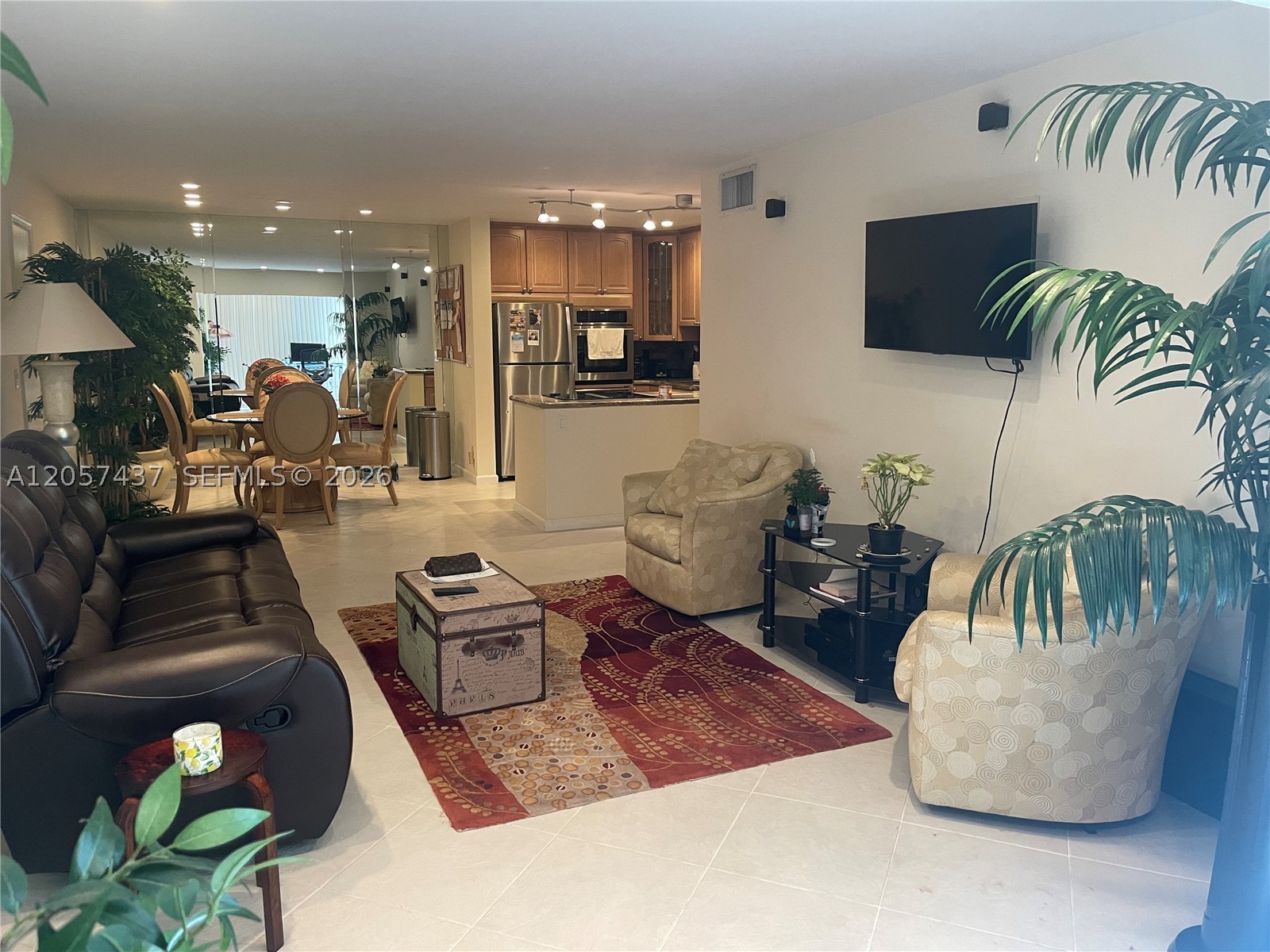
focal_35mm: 26
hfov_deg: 67.3
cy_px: 476
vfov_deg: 53.1
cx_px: 635
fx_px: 954
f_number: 1.6
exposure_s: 1/60
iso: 160
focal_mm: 4.2
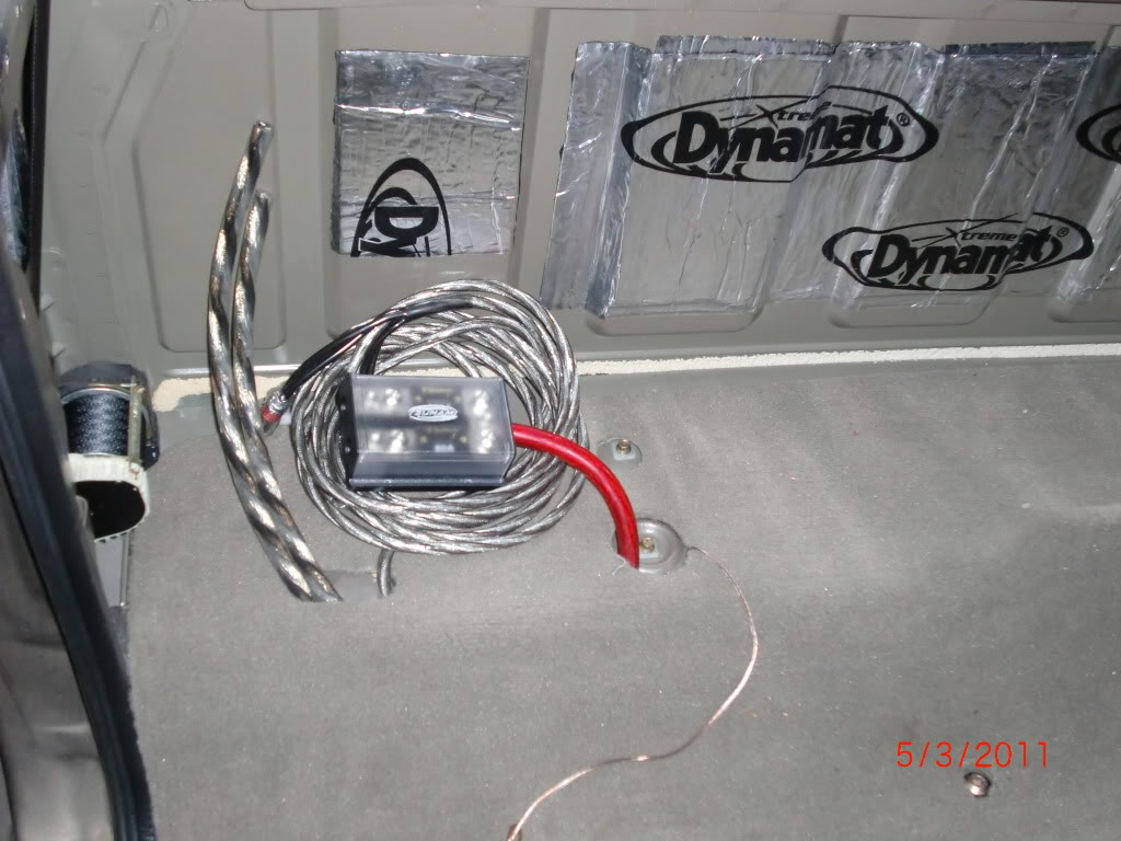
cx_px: 560
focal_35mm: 43
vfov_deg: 33.6
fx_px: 1393
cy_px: 420
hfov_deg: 43.9
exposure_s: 1/60
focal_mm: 7.6
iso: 400
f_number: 3.1
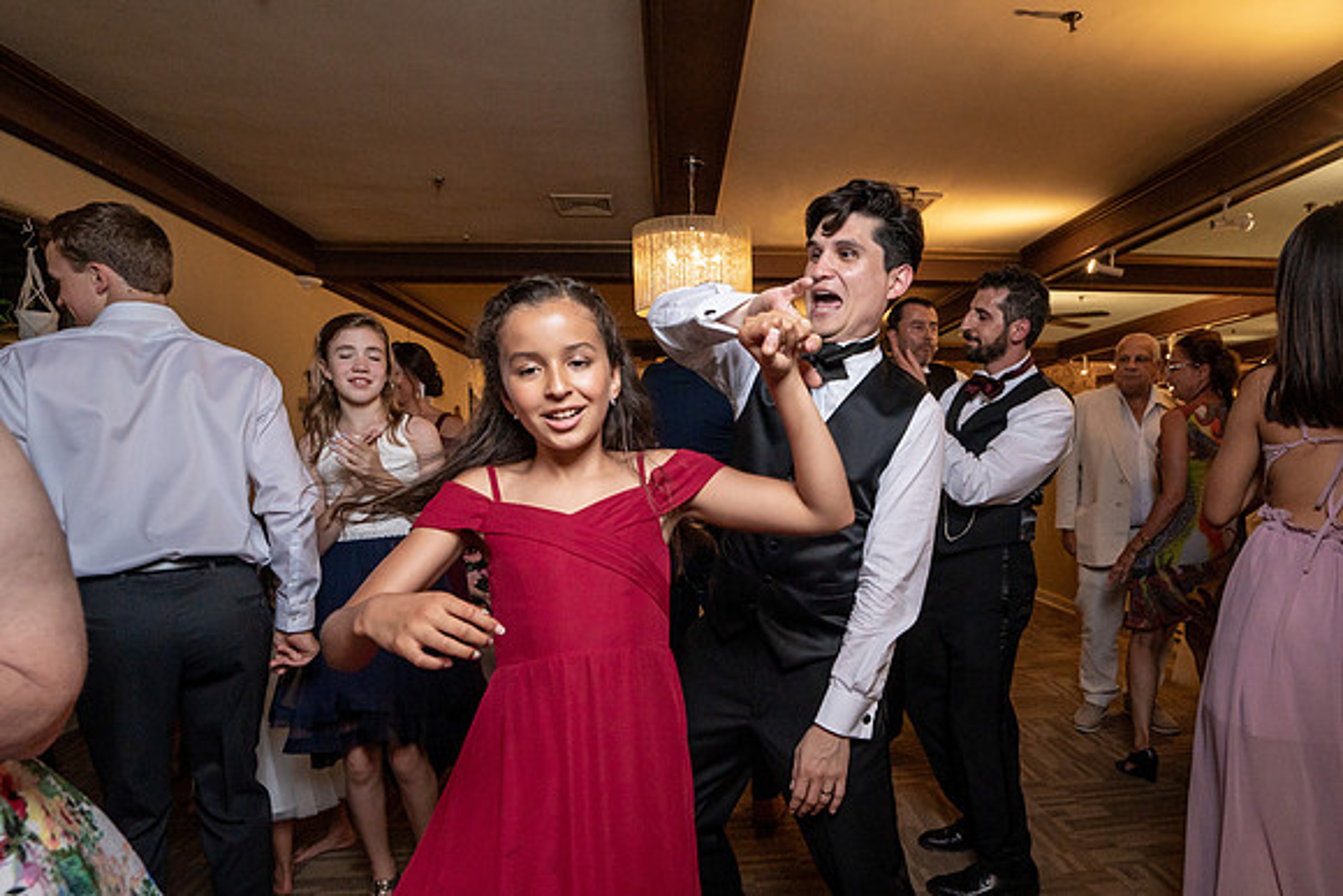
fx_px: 730
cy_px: 518
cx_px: 766
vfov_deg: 62.7
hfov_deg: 84.7
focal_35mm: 20
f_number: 5.6
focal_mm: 16
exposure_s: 1/200
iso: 2000
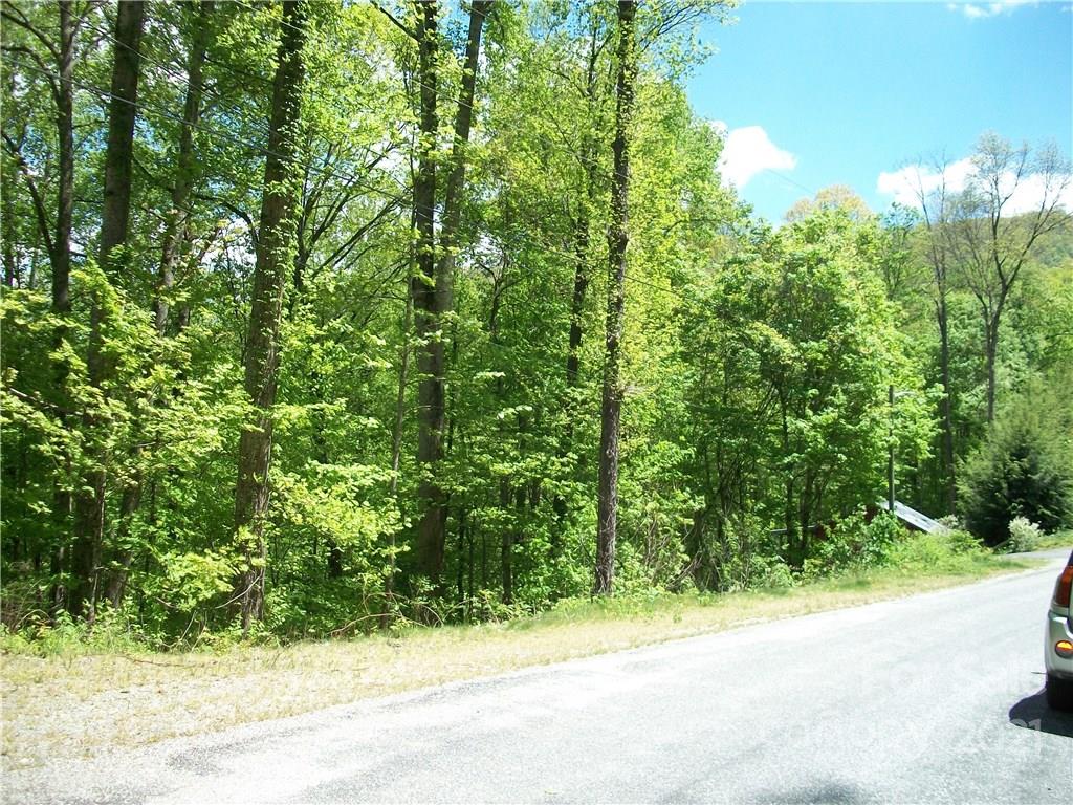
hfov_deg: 56.8
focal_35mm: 32
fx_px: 992
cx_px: 536
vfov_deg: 44.2
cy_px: 402
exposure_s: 1/500
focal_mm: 5.7
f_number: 2.9
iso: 80
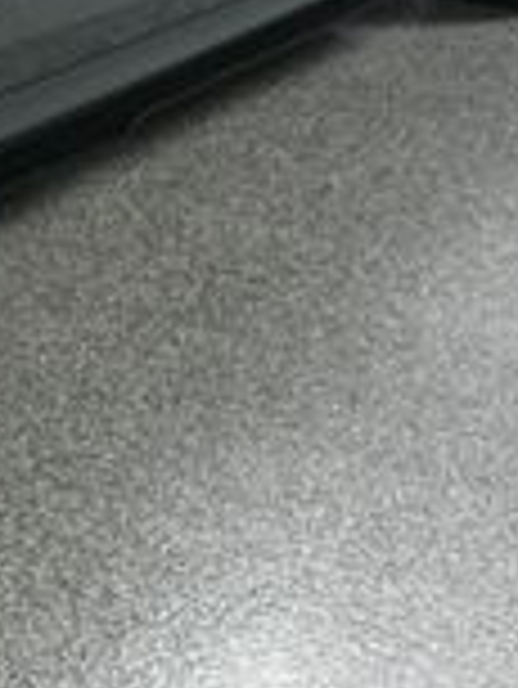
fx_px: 2889
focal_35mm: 145
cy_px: -112
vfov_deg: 13.3
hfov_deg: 9.3
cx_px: -644
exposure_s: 1/160
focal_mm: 24
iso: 100
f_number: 11
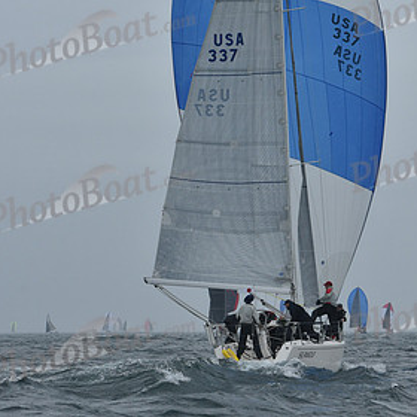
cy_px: 98
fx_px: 2876
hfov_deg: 8.3
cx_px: 273
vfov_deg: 8.3
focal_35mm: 211
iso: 320
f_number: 8
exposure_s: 1/1000
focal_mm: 120
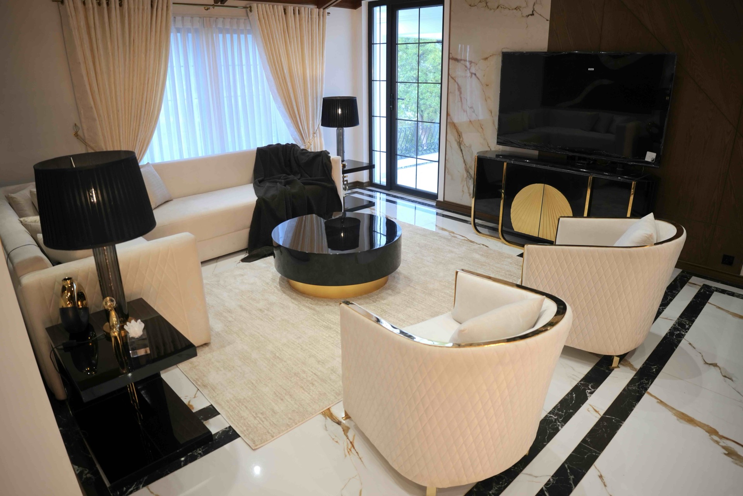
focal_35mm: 24
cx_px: 372
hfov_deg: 73.7
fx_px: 495
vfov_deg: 53.1
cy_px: 248
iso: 250
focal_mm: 24
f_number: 2.8
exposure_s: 1/50
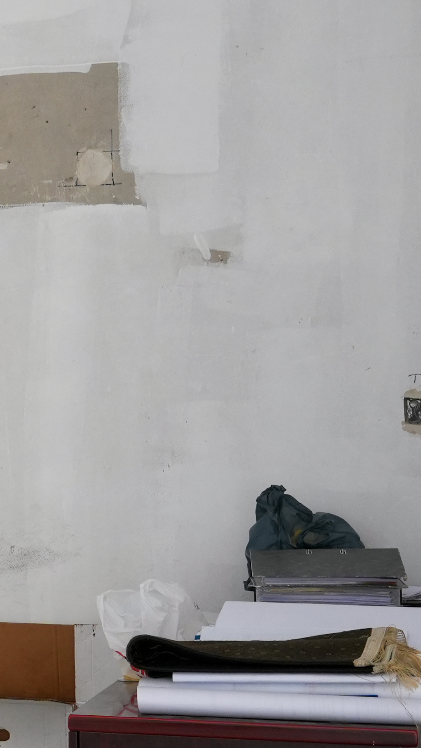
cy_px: 442
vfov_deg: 17.0
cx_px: -638
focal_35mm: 126
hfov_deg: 8.6
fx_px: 2500
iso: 800
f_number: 5.6
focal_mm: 35
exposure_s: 1/45
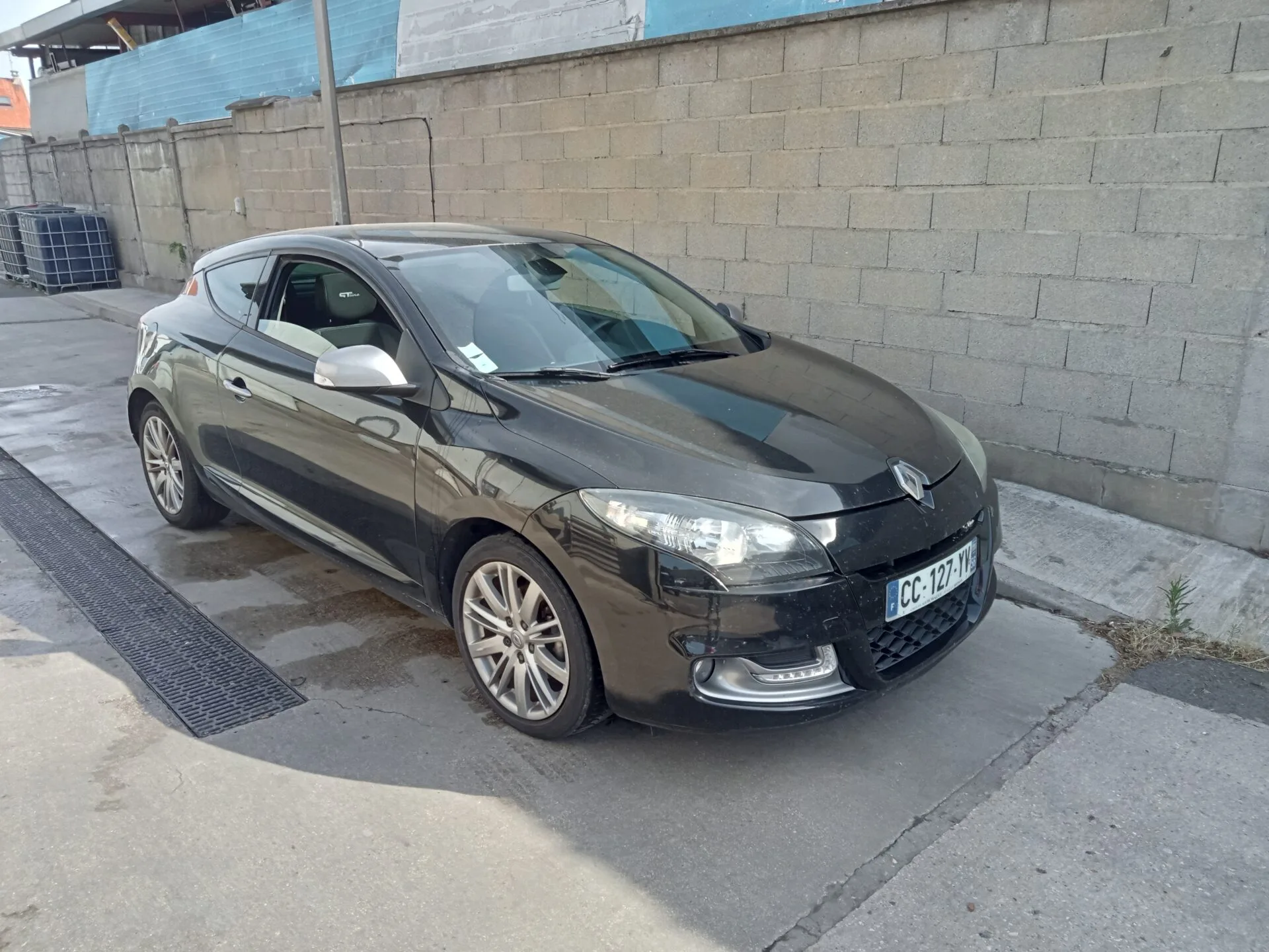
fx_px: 1026
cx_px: 634
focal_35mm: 28
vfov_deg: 49.7
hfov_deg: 63.4
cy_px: 476
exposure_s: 1/288
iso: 100
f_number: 2.2
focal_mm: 3.46
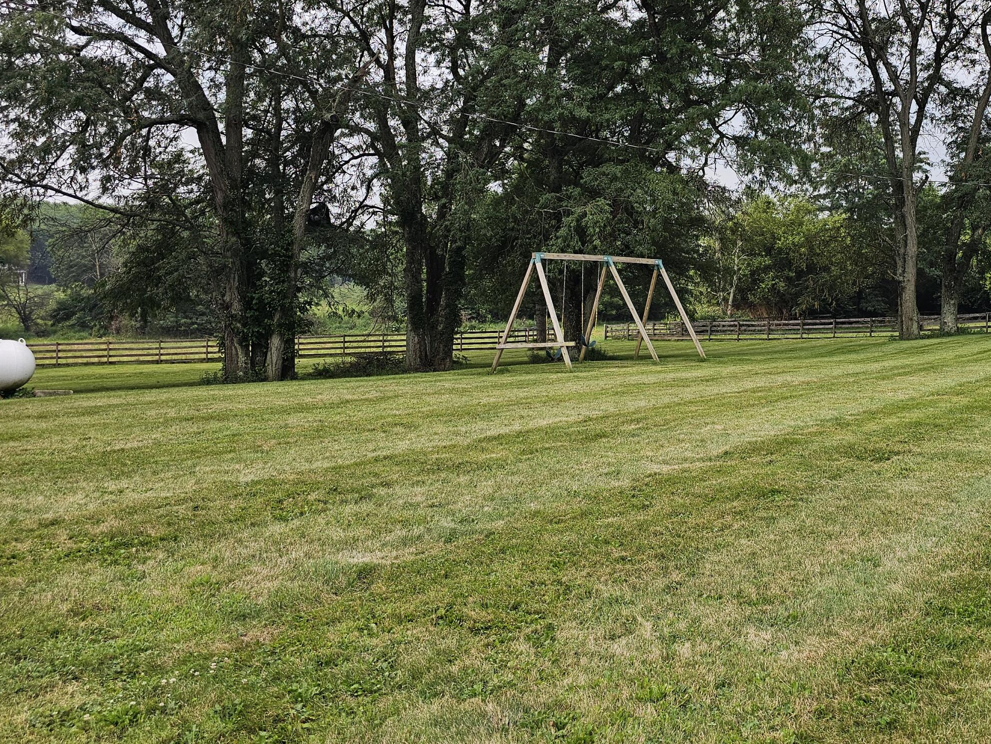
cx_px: 712
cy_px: 271
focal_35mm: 35
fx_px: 1002
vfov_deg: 40.4
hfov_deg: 50.9
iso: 100
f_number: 1.7
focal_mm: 6.3
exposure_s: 1/180
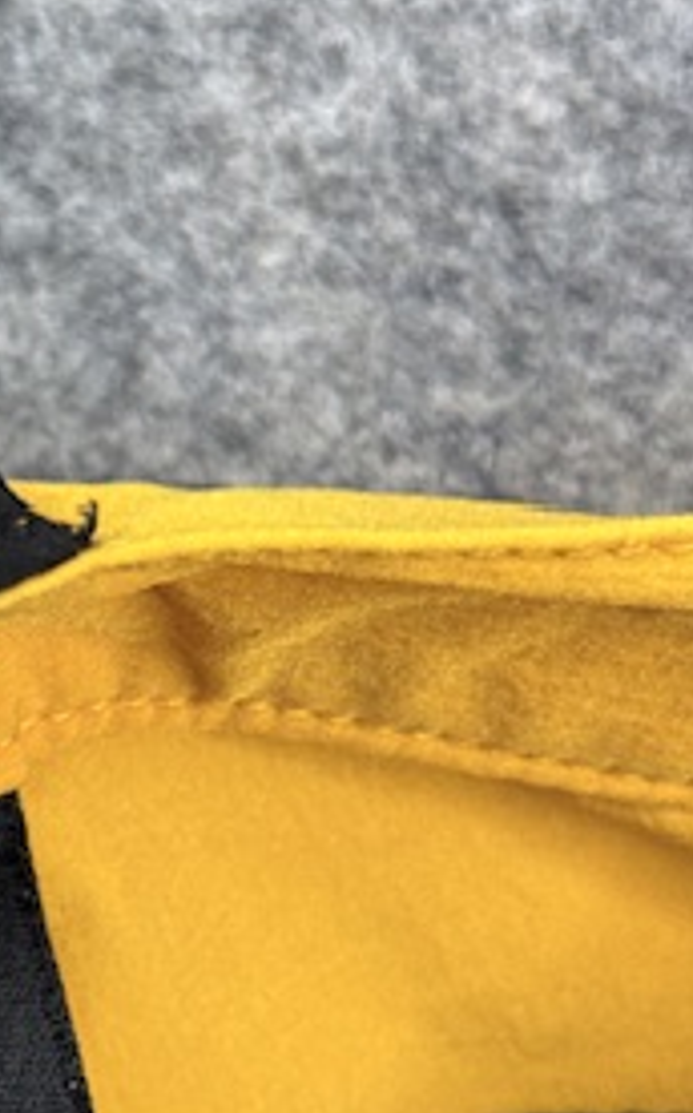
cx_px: -121
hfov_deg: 10.9
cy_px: 669
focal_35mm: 118
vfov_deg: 17.7
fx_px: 3573
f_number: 1.78
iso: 64
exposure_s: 1/100
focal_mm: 6.76
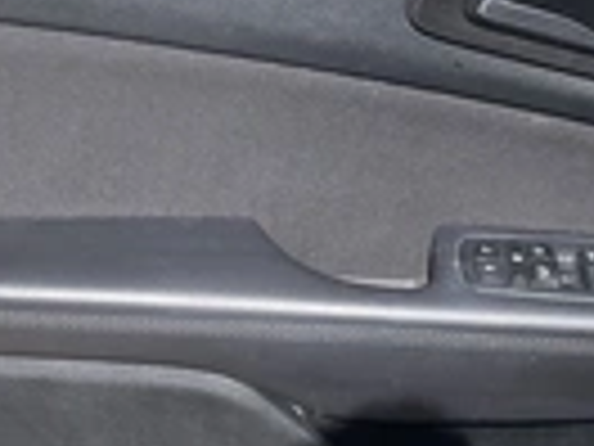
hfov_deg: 22.0
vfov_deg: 16.7
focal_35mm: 88
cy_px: 135
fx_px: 1510
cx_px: 477
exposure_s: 1/944
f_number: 1.8
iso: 25
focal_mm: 3
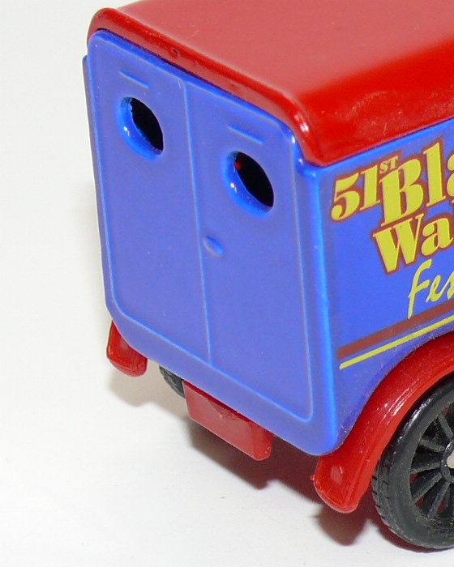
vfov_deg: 9.1
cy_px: 207
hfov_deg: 7.3
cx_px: 506
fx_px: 3561
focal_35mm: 212
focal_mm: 12.9
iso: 100
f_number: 4
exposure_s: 1/30
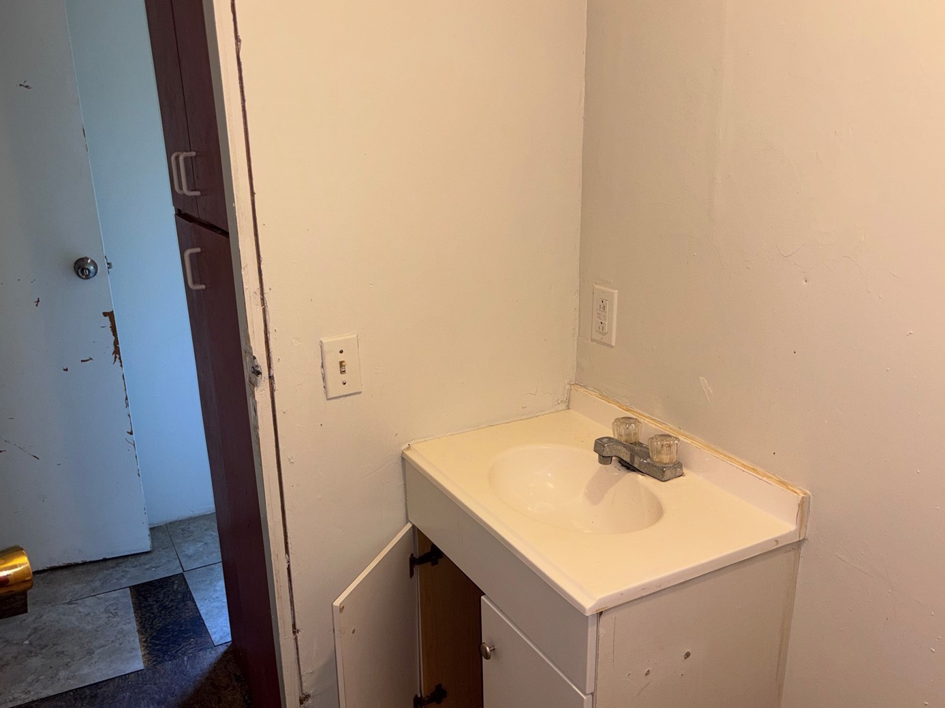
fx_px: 819
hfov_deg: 60.0
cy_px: 382
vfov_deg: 46.7
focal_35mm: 30
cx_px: 481
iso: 40
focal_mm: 5.96
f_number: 1.6
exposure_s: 1/30
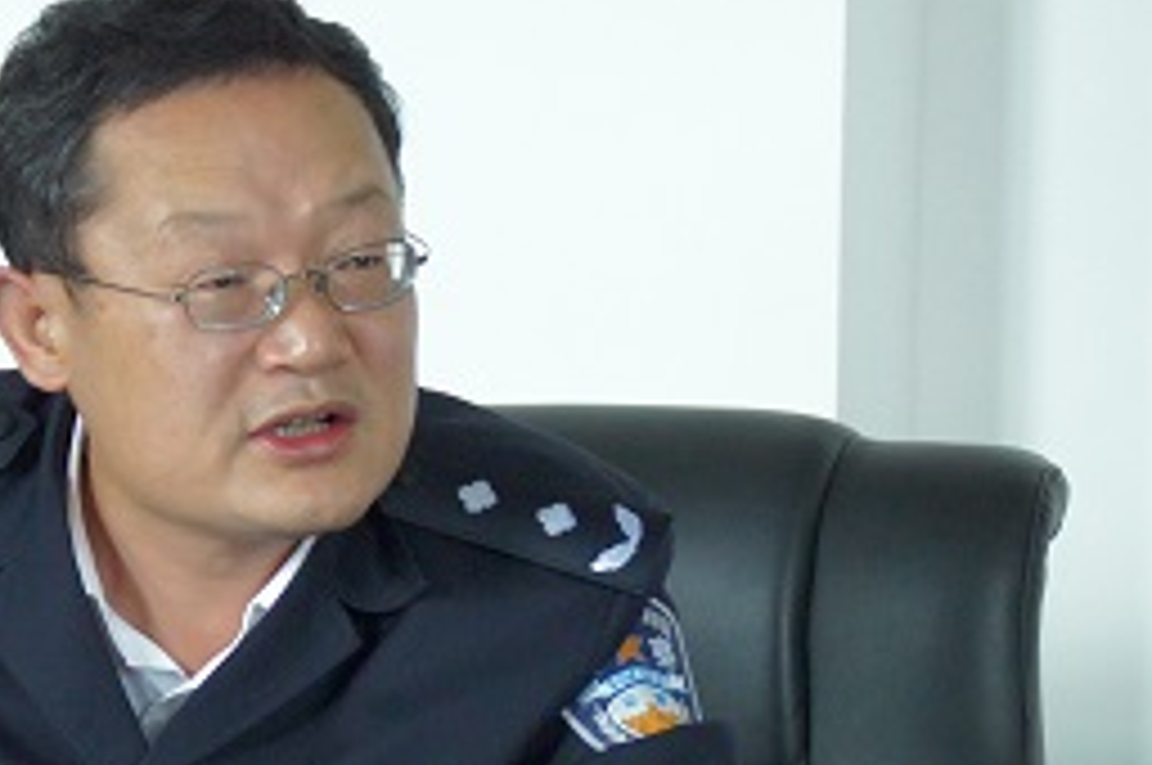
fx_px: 6174
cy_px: 506
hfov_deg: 10.6
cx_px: 81
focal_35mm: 193
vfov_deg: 7.1
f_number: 5.6
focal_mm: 55
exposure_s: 1/160
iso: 3200
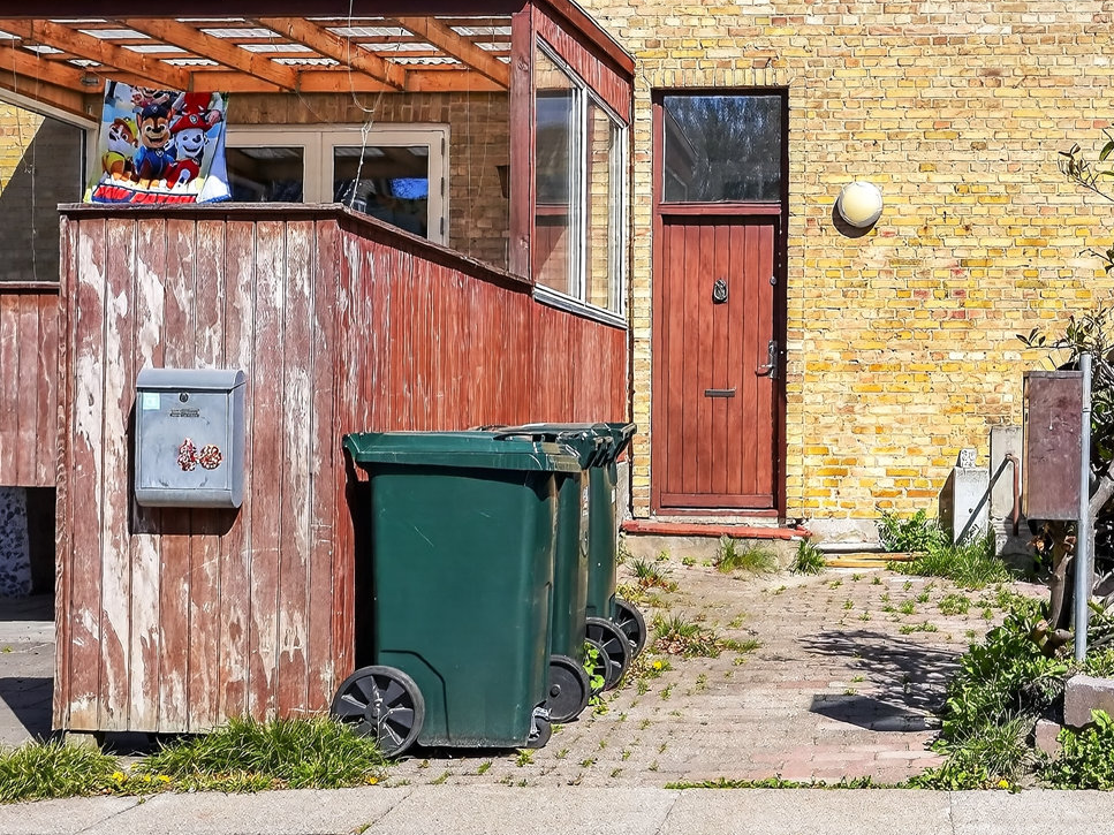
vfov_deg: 26.1
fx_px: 1802
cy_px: 339
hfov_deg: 33.6
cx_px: 839
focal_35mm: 56
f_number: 8
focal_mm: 22
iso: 320
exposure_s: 1/125
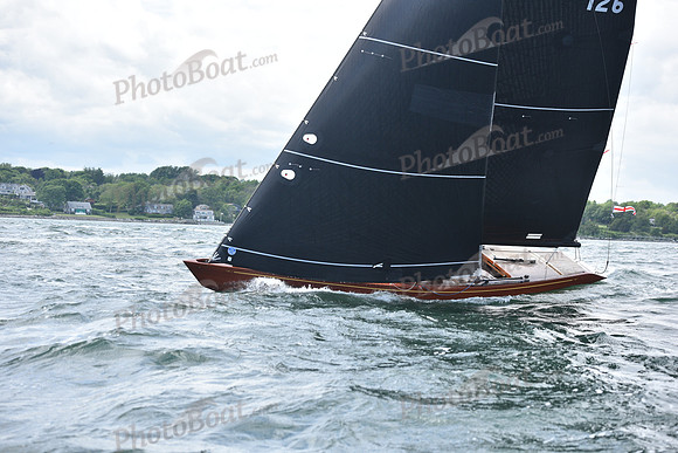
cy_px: 226
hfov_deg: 27.0
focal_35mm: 75
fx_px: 1413
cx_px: 339
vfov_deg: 18.2
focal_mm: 75
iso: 250
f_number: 4.5
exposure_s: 1/1000
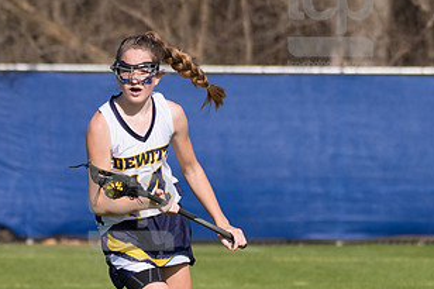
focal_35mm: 622
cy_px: 213
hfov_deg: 3.3
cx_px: 131
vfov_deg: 2.2
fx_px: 7494
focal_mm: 220
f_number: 5.6
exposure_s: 1/2000
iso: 320
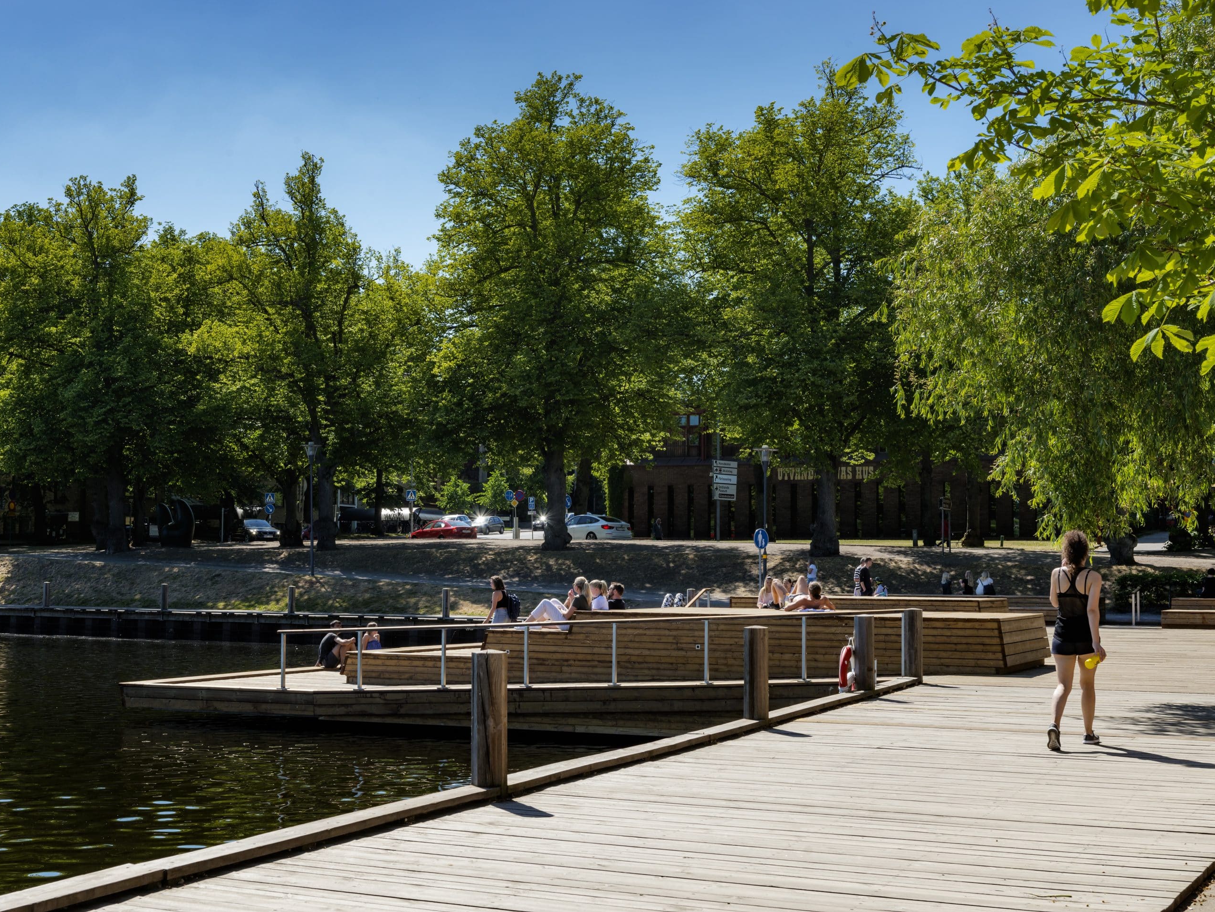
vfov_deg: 28.0
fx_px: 1825
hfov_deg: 36.8
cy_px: 456
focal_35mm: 52
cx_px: 534
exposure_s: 1/250
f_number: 11
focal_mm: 48
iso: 200
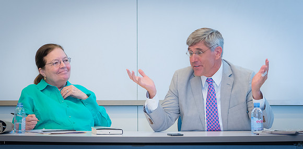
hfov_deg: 12.4
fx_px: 1393
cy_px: 124
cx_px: 209
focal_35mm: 178
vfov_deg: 6.1
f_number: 5.6
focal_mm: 70
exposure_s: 1/60
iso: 500
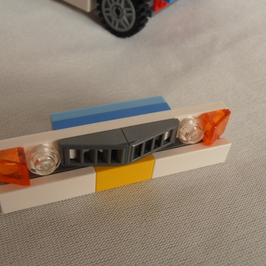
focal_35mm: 44
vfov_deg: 38.3
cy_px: 133
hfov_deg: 38.3
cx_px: 118
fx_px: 383
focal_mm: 6.61
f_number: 3.9
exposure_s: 1/40
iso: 125
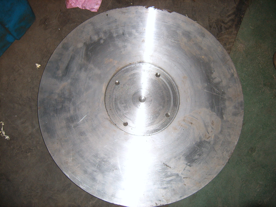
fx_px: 279
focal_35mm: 35
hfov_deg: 52.6
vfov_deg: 40.7
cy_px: 104
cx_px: 138
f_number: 2.8
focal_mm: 5.8
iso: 69
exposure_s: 1/30
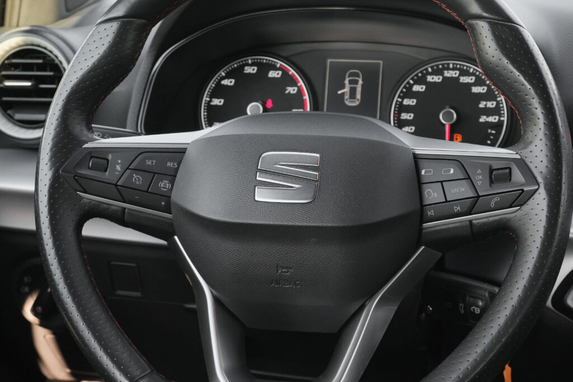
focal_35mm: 68
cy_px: 191
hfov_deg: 29.7
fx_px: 1082
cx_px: 286
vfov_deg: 20.0
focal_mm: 45
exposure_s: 1/125
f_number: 8
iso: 2000
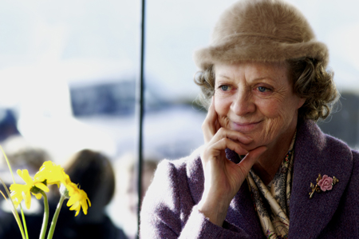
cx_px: 180
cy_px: 120
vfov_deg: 4.6
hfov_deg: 6.9
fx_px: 2988
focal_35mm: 300
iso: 100
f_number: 4.5
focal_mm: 200
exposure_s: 1/60
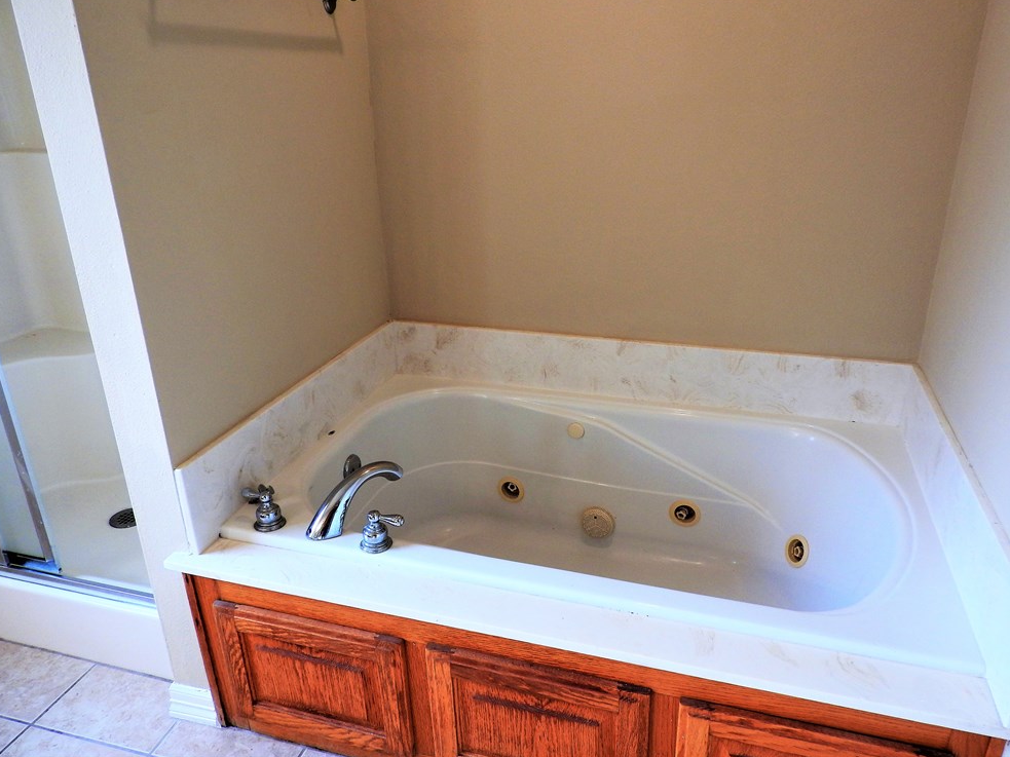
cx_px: 518
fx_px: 729
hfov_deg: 69.4
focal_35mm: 25
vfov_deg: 54.9
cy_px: 365
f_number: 3.3
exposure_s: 1/60
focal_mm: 4.3
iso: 100
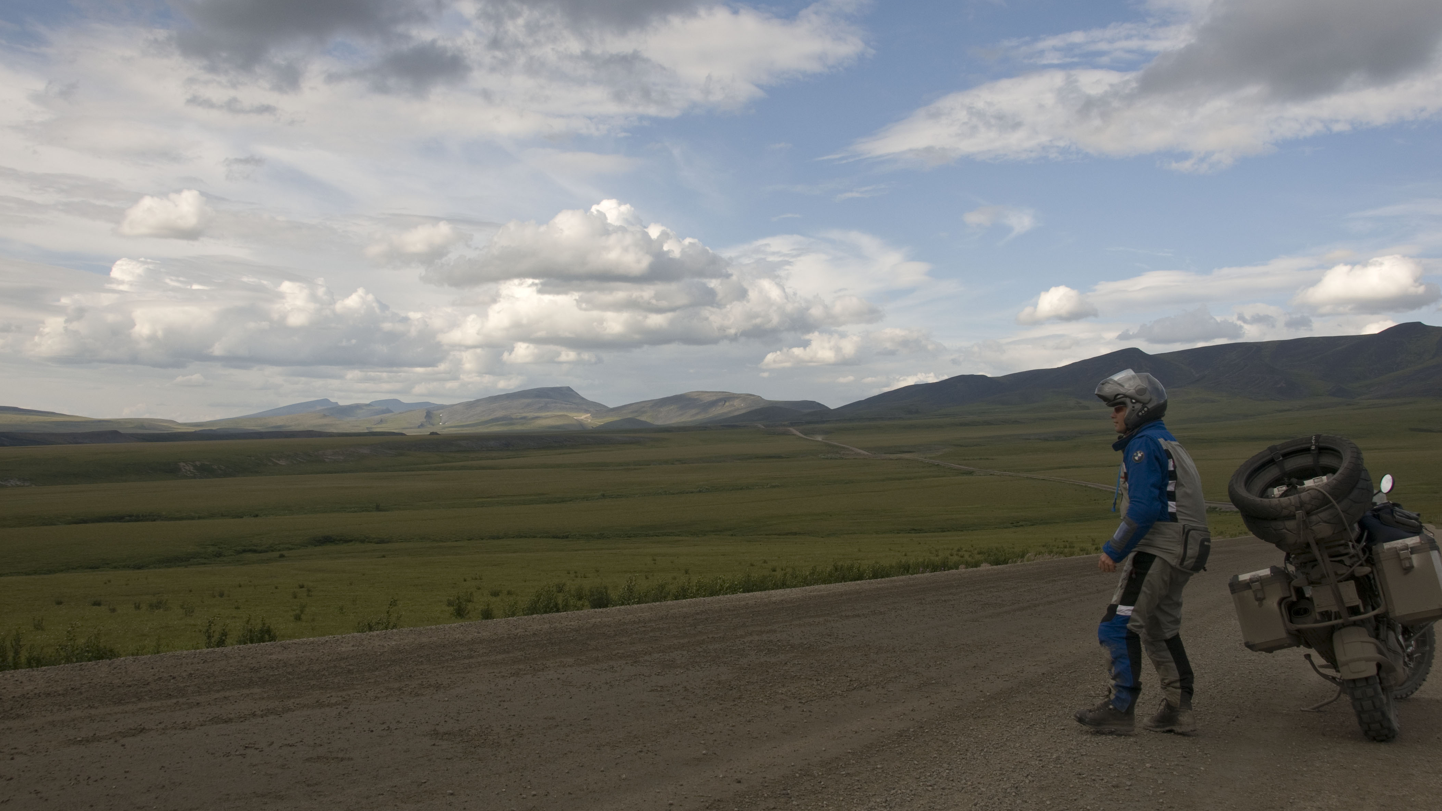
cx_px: 735
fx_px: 1224
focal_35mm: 32
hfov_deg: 61.0
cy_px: 371
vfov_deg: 36.7
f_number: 9
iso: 200
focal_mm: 20
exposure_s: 1/320
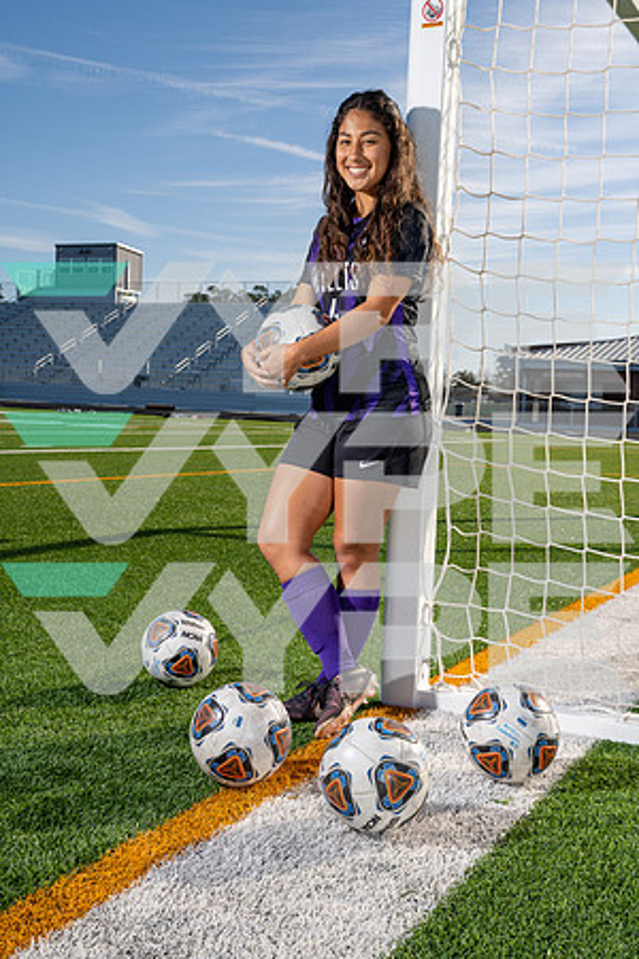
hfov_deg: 30.5
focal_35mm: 44
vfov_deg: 44.5
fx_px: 1171
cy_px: 480
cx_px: 320
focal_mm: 44
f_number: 8
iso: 100
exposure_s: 1/250
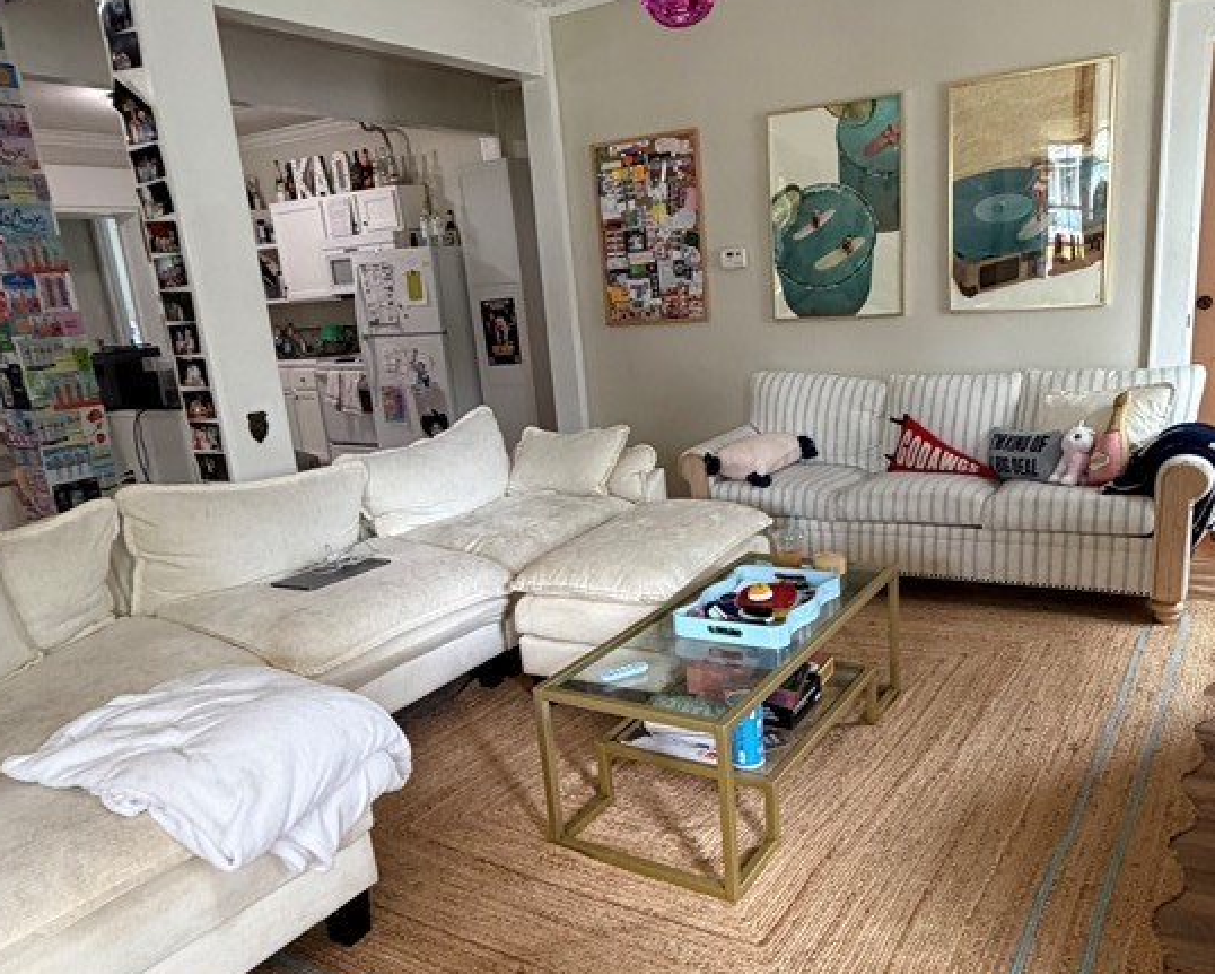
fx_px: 935
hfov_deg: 65.9
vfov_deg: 54.9
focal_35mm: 26
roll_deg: +4.7
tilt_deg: -15.2
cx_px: 655
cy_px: 531
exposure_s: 1/60
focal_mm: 2.22
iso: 320
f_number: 2.2
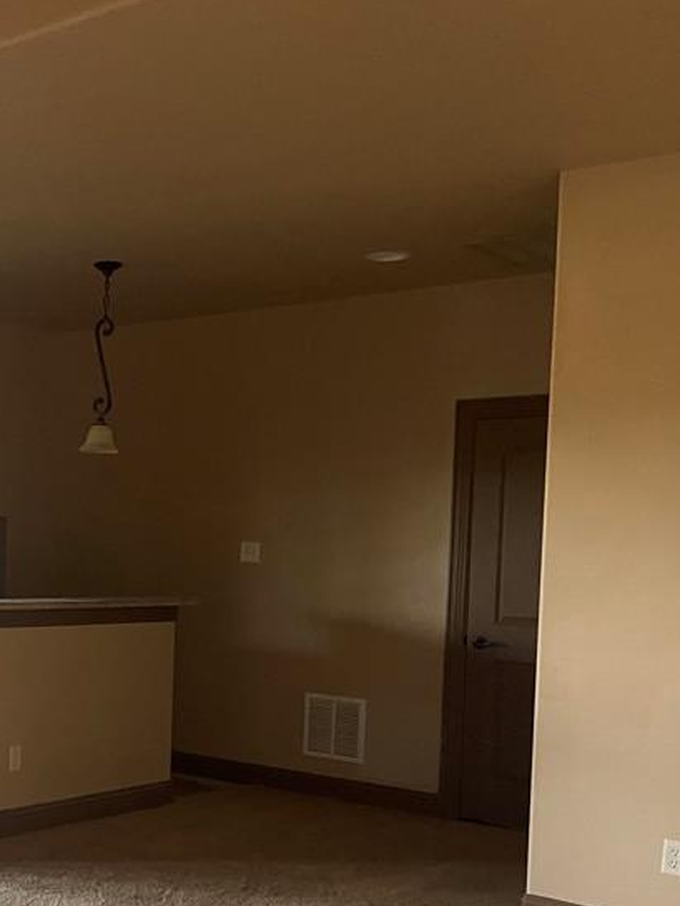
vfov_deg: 40.1
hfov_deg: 27.6
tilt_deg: -2.5
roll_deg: -2.3
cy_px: 579
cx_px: -108
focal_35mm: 47
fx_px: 1231
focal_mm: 5.1
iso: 400
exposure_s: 1/60
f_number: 1.6
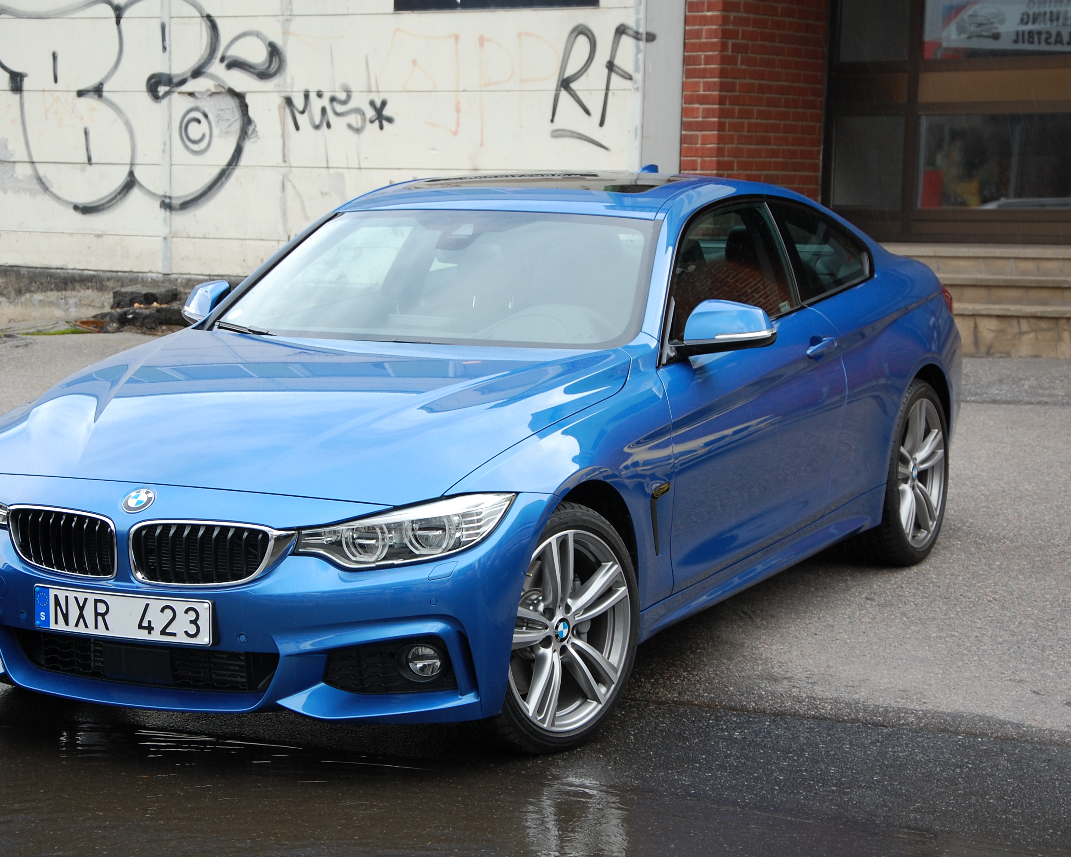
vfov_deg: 18.1
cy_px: 429
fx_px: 2694
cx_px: 468
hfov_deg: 22.5
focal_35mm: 85
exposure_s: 1/125
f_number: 5.6
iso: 250
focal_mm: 50
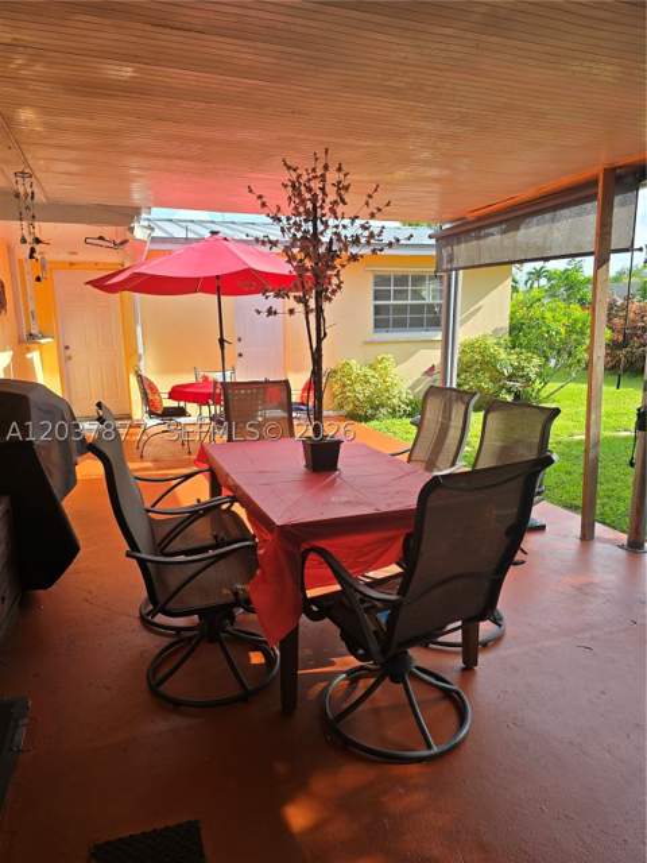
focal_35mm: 23
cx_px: 324
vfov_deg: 73.9
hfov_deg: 58.9
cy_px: 432
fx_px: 573
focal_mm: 6.3
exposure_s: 1/222
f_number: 1.7
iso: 12
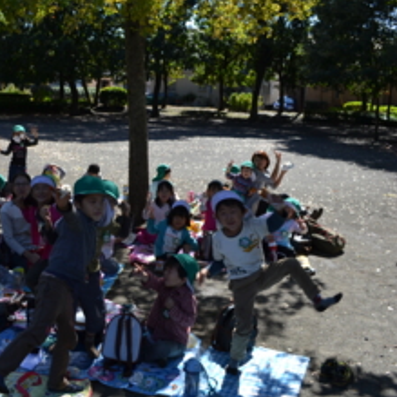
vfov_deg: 40.0
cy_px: 193
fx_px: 545
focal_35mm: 42
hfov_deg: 38.7
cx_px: 85
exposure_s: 1/160
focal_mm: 18
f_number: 6.3
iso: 100
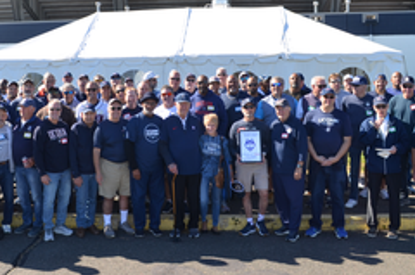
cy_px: 79
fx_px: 518
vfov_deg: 29.4
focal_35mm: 45
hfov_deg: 43.4
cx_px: 163
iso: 100
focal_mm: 18
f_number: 6.3
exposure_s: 1/200
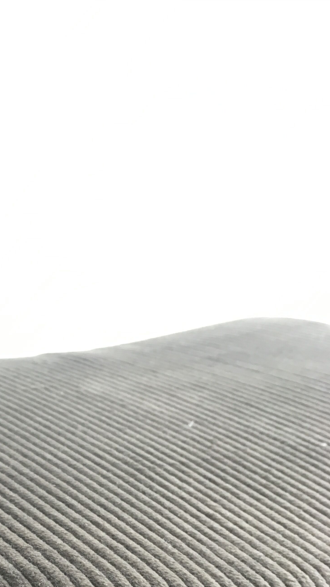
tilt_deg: -18.6
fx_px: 762
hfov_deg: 23.4
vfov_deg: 40.7
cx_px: 3
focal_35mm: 49
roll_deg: -1.9
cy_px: 452
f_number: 2.2
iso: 64
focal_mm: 4.15
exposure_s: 1/33
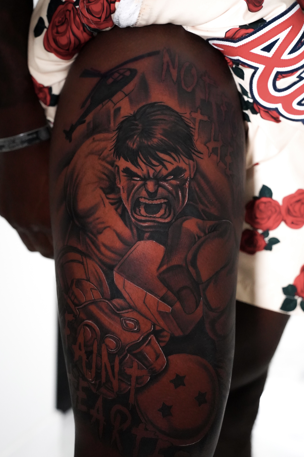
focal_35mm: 45
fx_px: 570
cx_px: 153
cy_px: 233
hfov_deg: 29.9
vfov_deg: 43.6
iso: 10000
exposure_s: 1/160
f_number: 4.5
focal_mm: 42
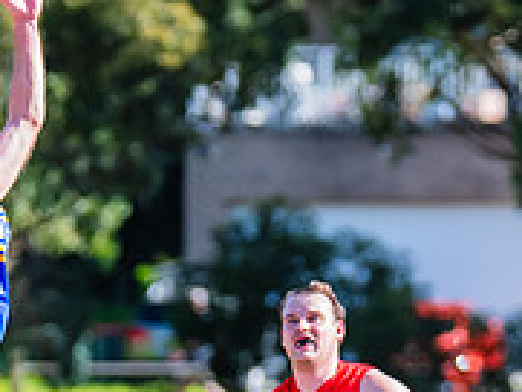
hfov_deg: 2.2
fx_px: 13385
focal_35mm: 887
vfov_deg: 1.7
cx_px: -68
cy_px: 427
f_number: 5
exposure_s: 1/1600
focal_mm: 250
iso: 640
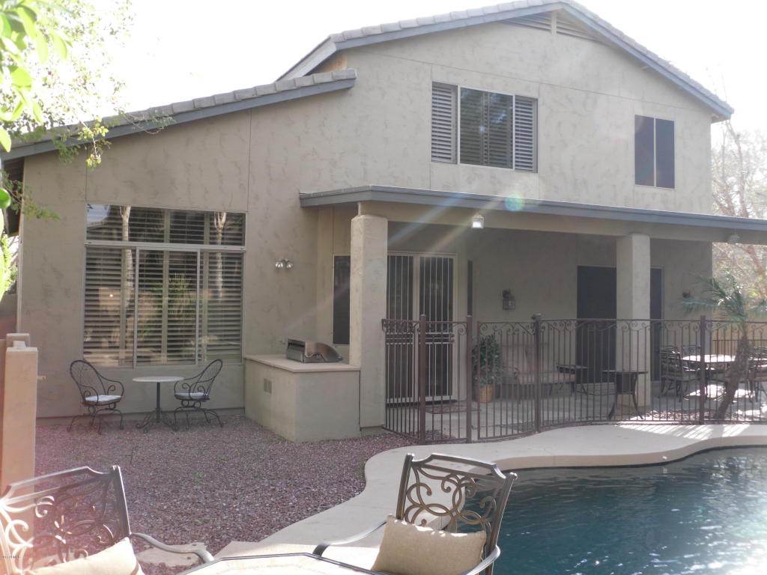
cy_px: 288
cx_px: 384
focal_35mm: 45
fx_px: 997
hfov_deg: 42.1
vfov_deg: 32.2
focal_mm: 6.3
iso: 80
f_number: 3.5
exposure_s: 1/117
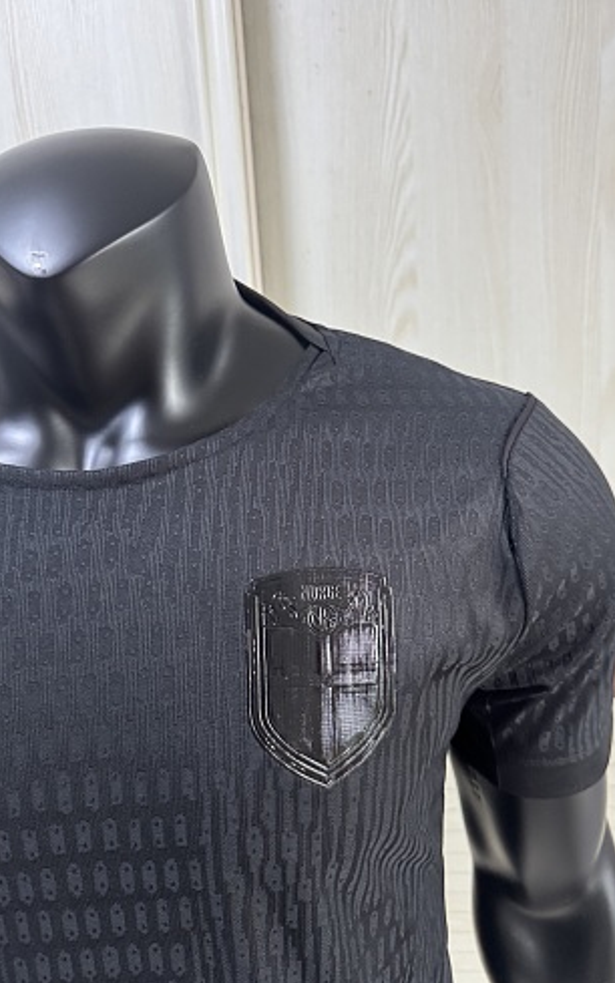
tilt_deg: -11.4
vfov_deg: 70.4
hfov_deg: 47.6
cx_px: 323
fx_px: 697
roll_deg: +4.7
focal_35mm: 26
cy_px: 497
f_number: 1.78
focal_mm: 6.76
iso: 250
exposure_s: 1/60
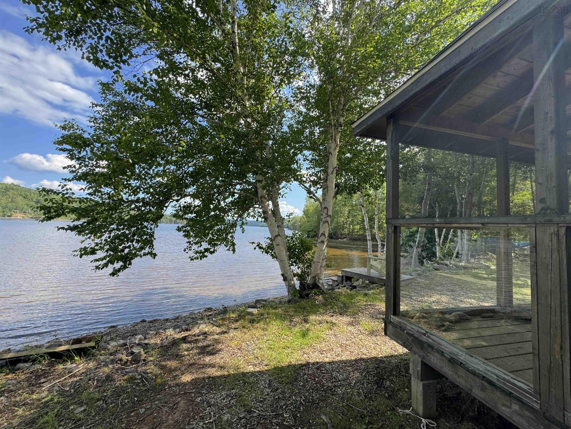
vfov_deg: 85.7
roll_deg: -1.4
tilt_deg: +3.1
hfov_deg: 102.1
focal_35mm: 14
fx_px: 231
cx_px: 286
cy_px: 214
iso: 40
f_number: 2.2
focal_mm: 2.22
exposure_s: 1/541
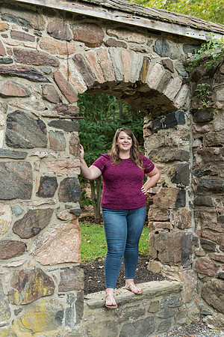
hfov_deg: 31.9
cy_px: 168
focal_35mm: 42
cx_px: 112
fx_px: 392
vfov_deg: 46.4
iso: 1600
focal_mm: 42
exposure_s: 1/125
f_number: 3.5
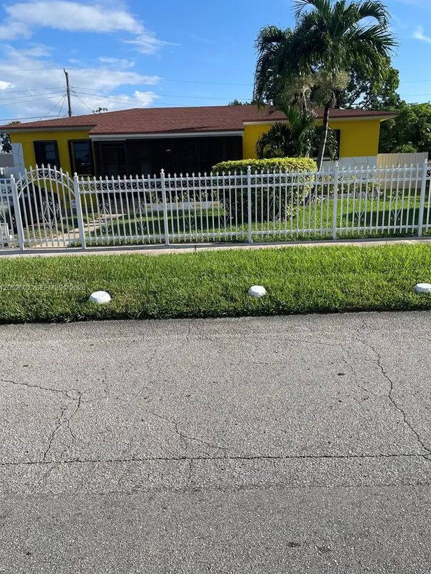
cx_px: 218
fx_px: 448
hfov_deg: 51.4
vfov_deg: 65.3
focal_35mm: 27
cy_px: 288
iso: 50
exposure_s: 1/3861
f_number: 1.6
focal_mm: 4.2
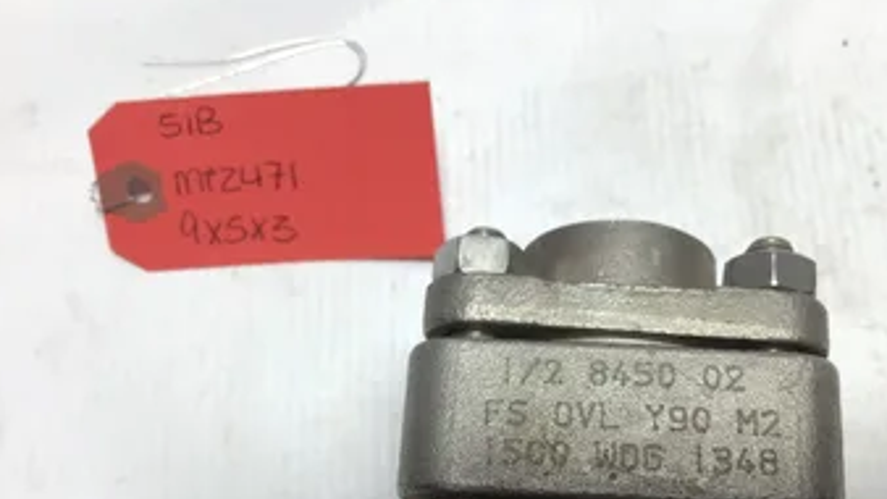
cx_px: 514
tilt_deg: -73.0
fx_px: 941
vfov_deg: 29.3
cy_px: 365
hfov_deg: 50.3
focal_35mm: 40
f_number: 2.4
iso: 32
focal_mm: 3.3
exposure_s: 1/120
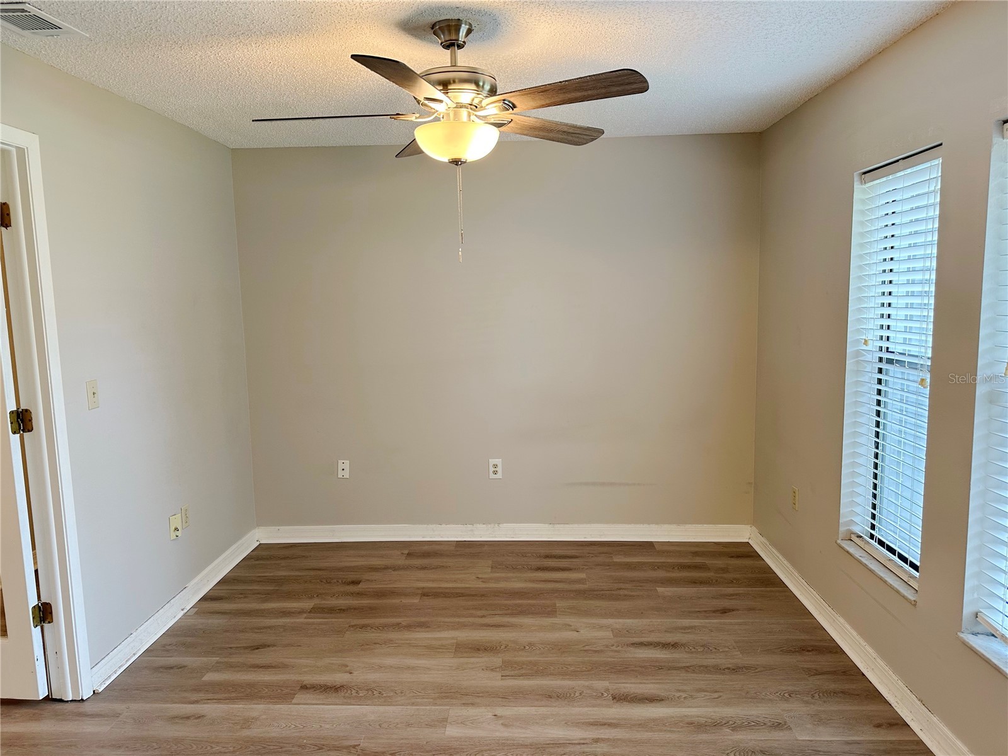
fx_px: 699
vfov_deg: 56.8
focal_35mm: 24
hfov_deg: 71.6
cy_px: 378
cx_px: 504
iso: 160
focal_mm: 6.86
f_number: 1.78
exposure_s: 1/60
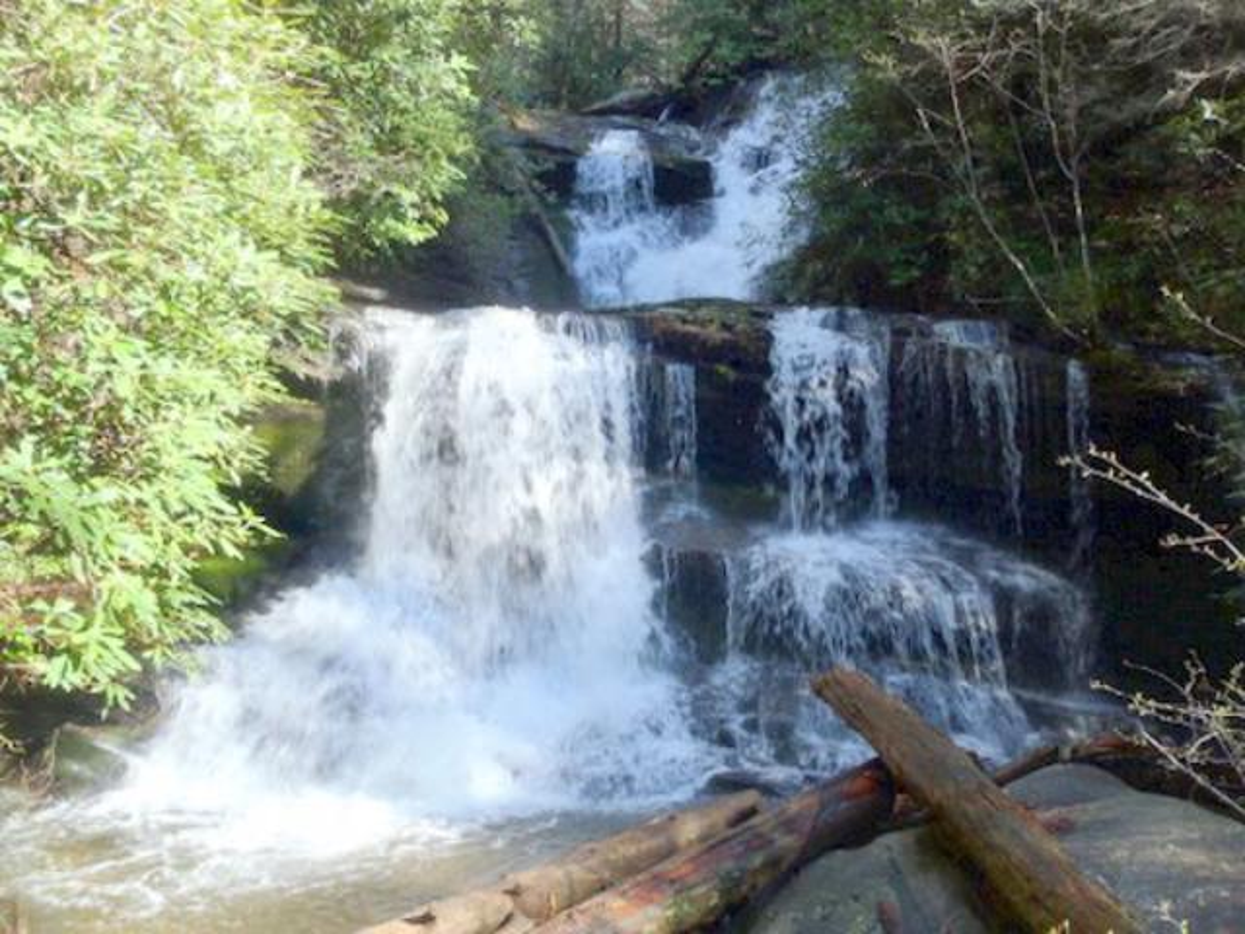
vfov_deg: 37.7
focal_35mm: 38
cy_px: 467
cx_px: 622
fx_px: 1367
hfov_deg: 49.0
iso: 80
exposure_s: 1/50
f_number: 4.6
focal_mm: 6.83
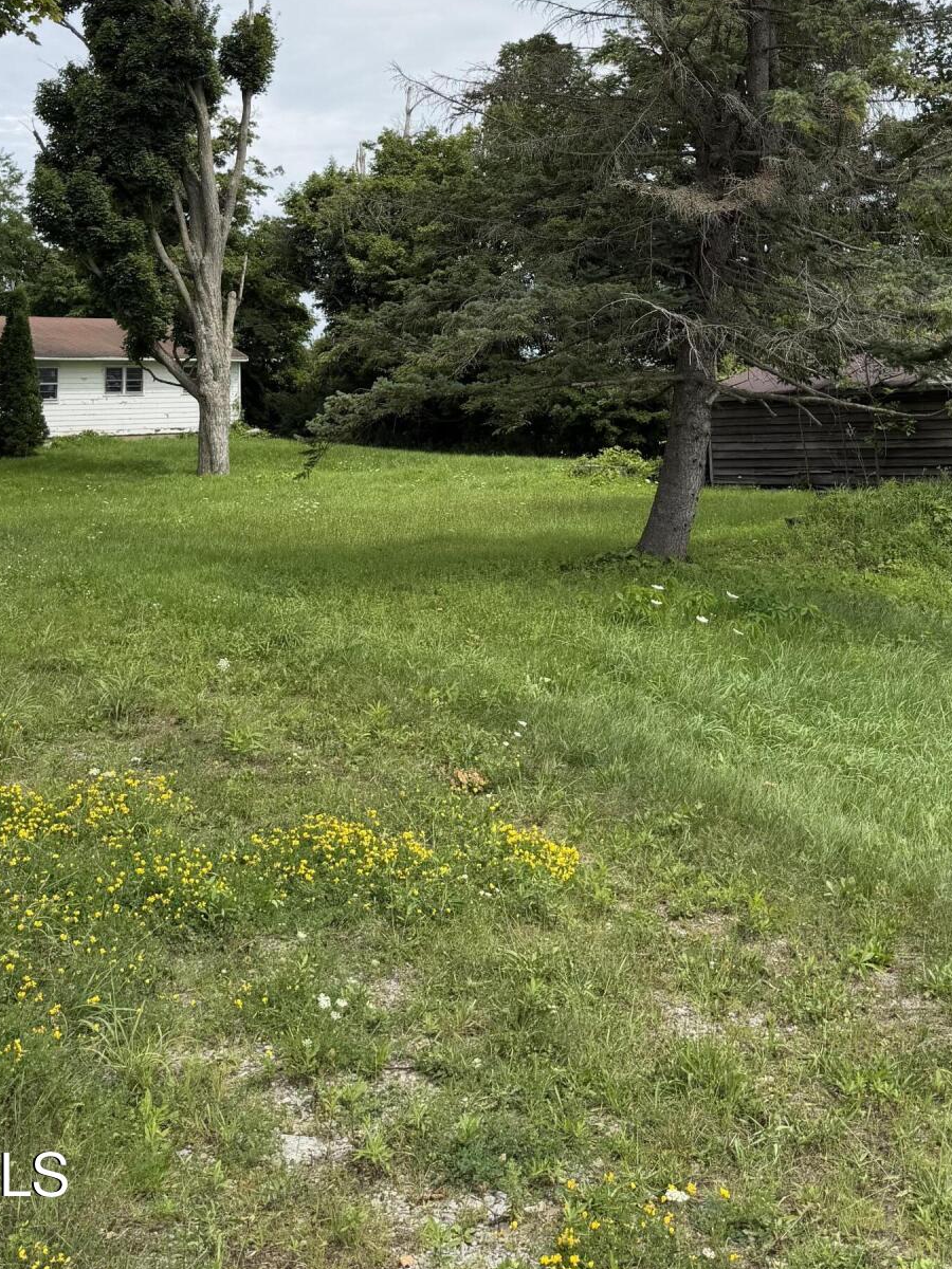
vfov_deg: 44.0
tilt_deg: +10.8
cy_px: 215
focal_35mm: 40
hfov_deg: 35.9
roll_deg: +1.0
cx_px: 549
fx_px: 1467
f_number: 1.78
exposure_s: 1/5714
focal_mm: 6.76
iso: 80
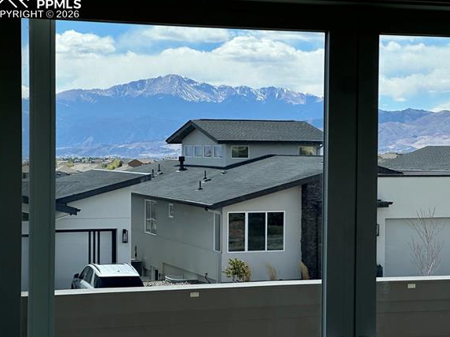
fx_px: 1117
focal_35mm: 86
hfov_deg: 22.8
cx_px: 234
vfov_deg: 17.1
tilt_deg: -1.9
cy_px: 179
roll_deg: -0.6
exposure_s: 1/1119
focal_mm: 9
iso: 32
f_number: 2.8
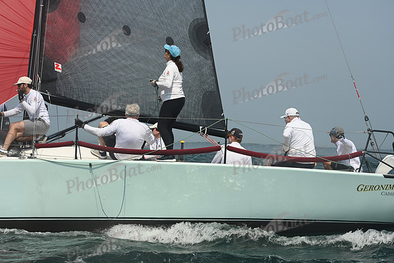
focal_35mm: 70
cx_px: 197
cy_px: 132
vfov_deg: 19.5
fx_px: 766
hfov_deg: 28.8
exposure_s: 1/1250
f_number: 10
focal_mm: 70
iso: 320
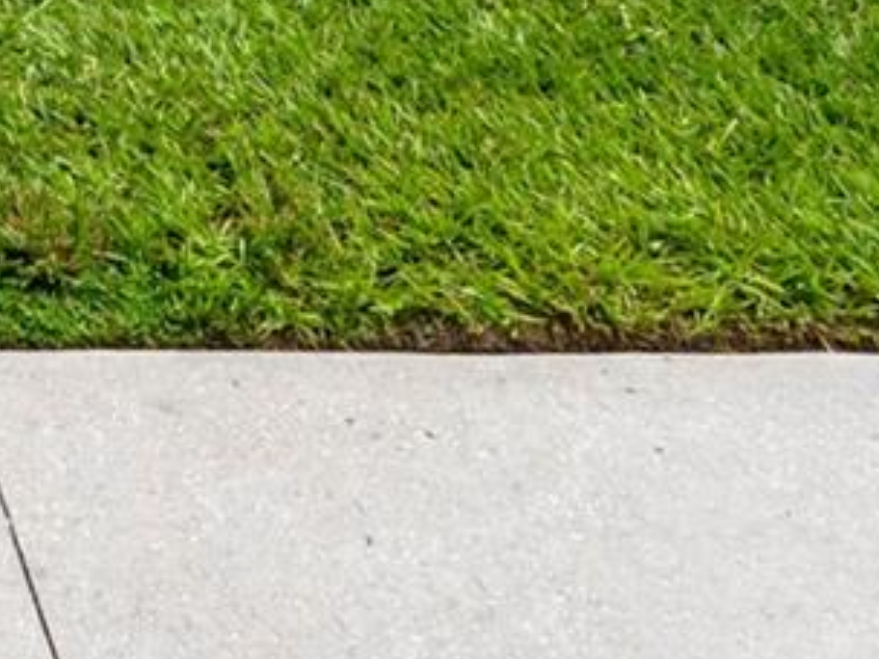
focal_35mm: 81
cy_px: -832
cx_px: -442
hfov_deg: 20.6
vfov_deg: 13.9
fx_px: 2057
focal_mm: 16
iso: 125
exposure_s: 1/80
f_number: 11
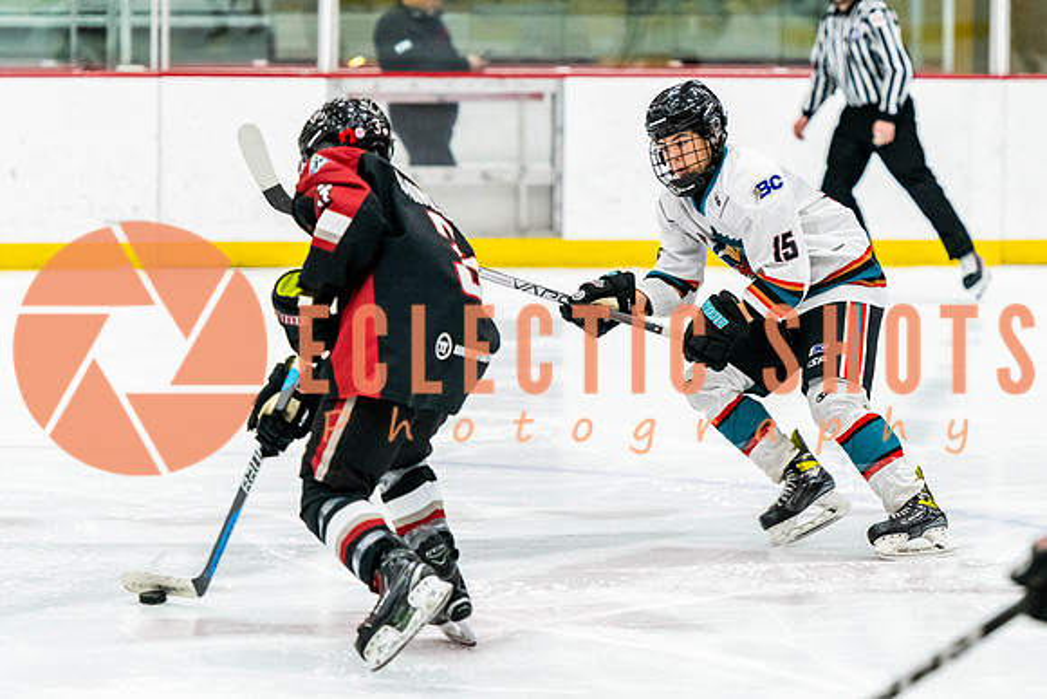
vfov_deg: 7.2
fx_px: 5566
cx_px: 739
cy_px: 264
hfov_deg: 10.7
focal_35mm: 191
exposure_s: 1/640
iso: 2500
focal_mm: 135
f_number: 2.8
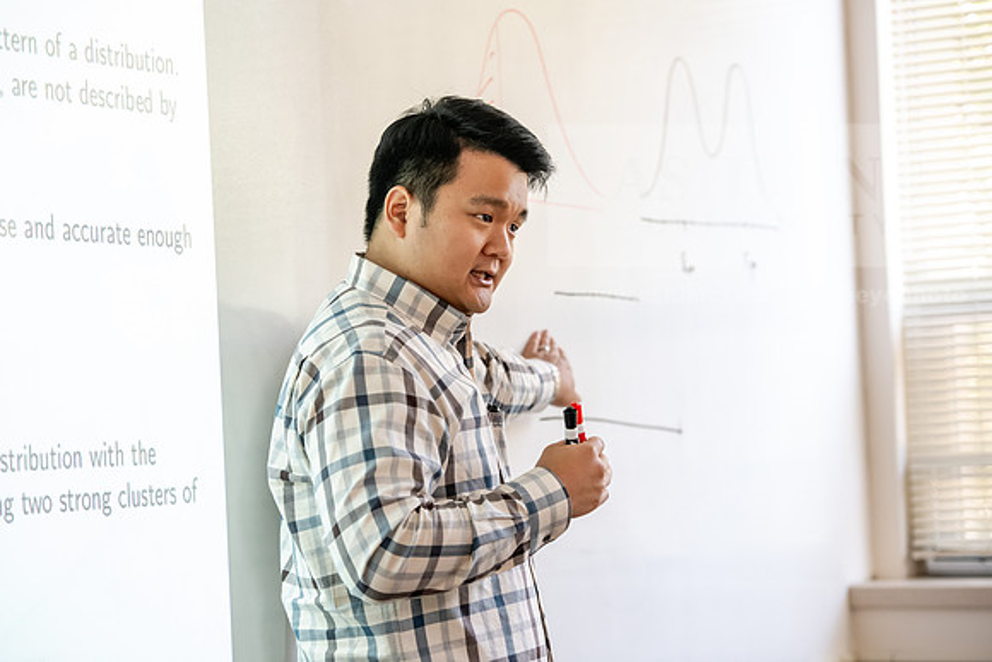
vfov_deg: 12.5
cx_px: 496
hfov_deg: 18.6
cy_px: 331
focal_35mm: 110
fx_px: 3032
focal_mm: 110
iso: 2000
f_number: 3.5
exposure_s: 1/200
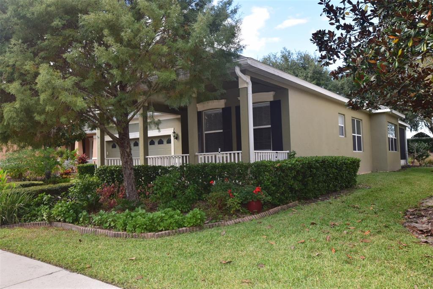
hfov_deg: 61.9
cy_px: 144
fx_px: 361
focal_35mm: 30
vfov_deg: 43.6
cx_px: 216
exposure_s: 1/160
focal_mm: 20
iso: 400
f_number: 9
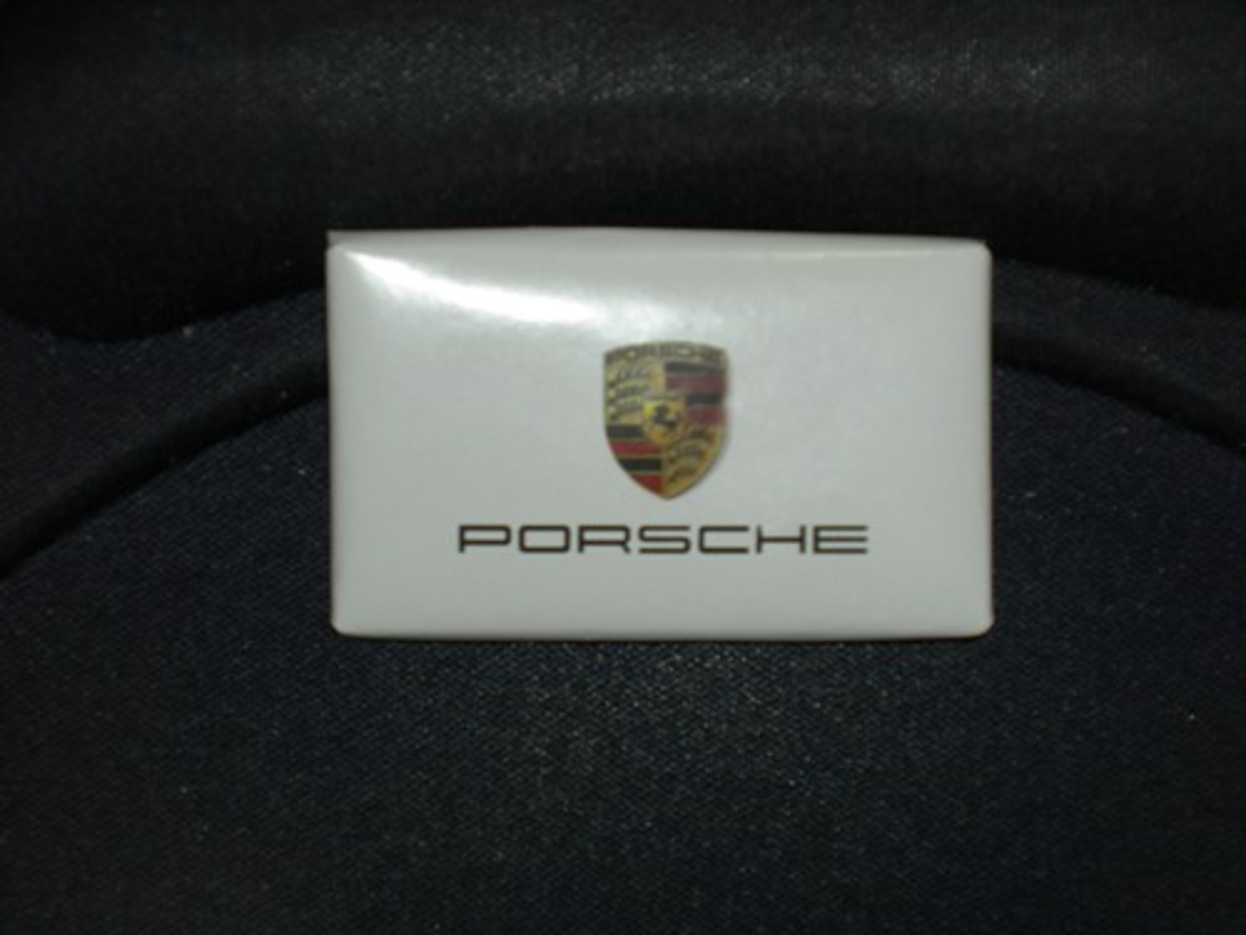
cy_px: 468
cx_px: 623
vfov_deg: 11.8
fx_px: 4535
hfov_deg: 15.6
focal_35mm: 126
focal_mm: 26.3
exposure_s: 1/120
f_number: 5.2
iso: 64
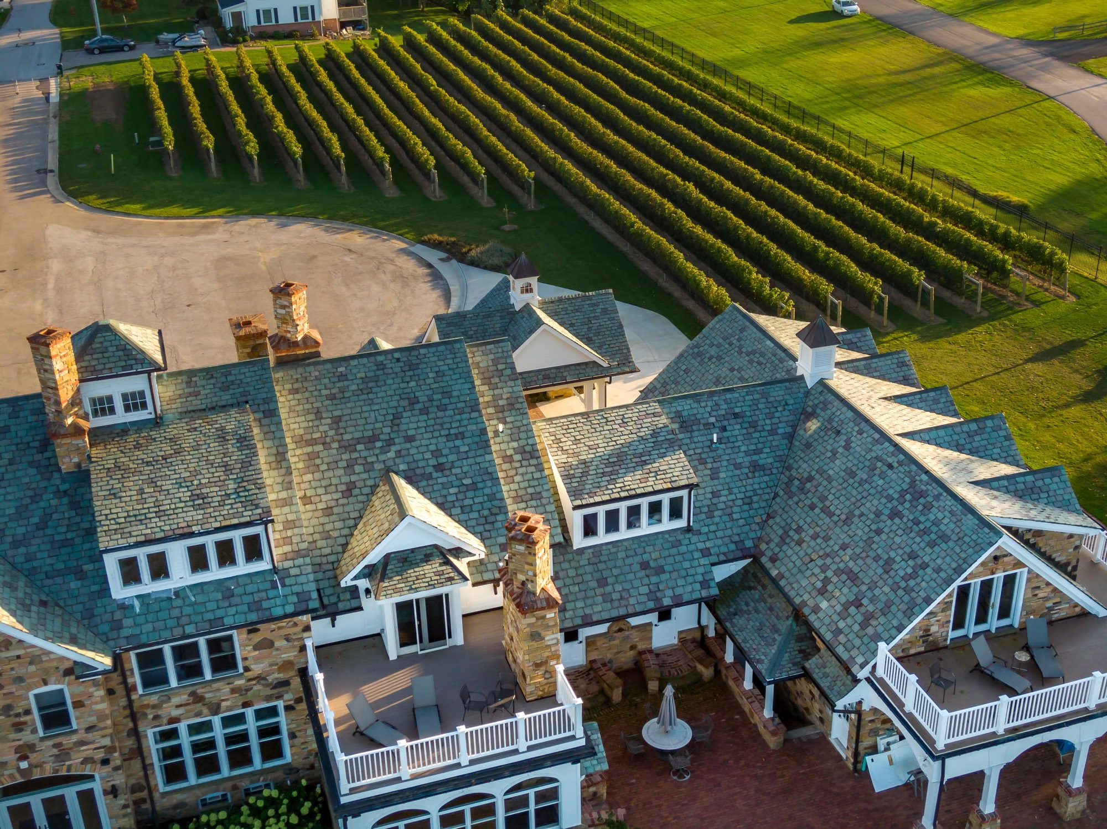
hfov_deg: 43.9
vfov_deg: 33.6
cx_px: 554
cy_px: 414
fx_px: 1375
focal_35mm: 43
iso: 100
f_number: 3.6
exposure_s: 1/320
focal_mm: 7.39
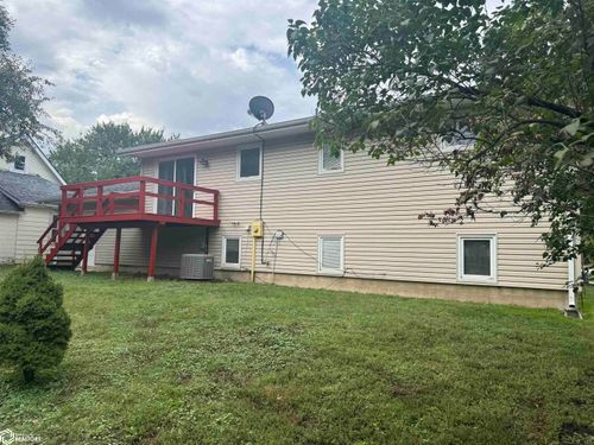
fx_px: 412
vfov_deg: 56.8
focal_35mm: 24
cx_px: 297
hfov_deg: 71.6
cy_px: 222
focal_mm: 6.76
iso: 80
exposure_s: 1/1980
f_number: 1.78
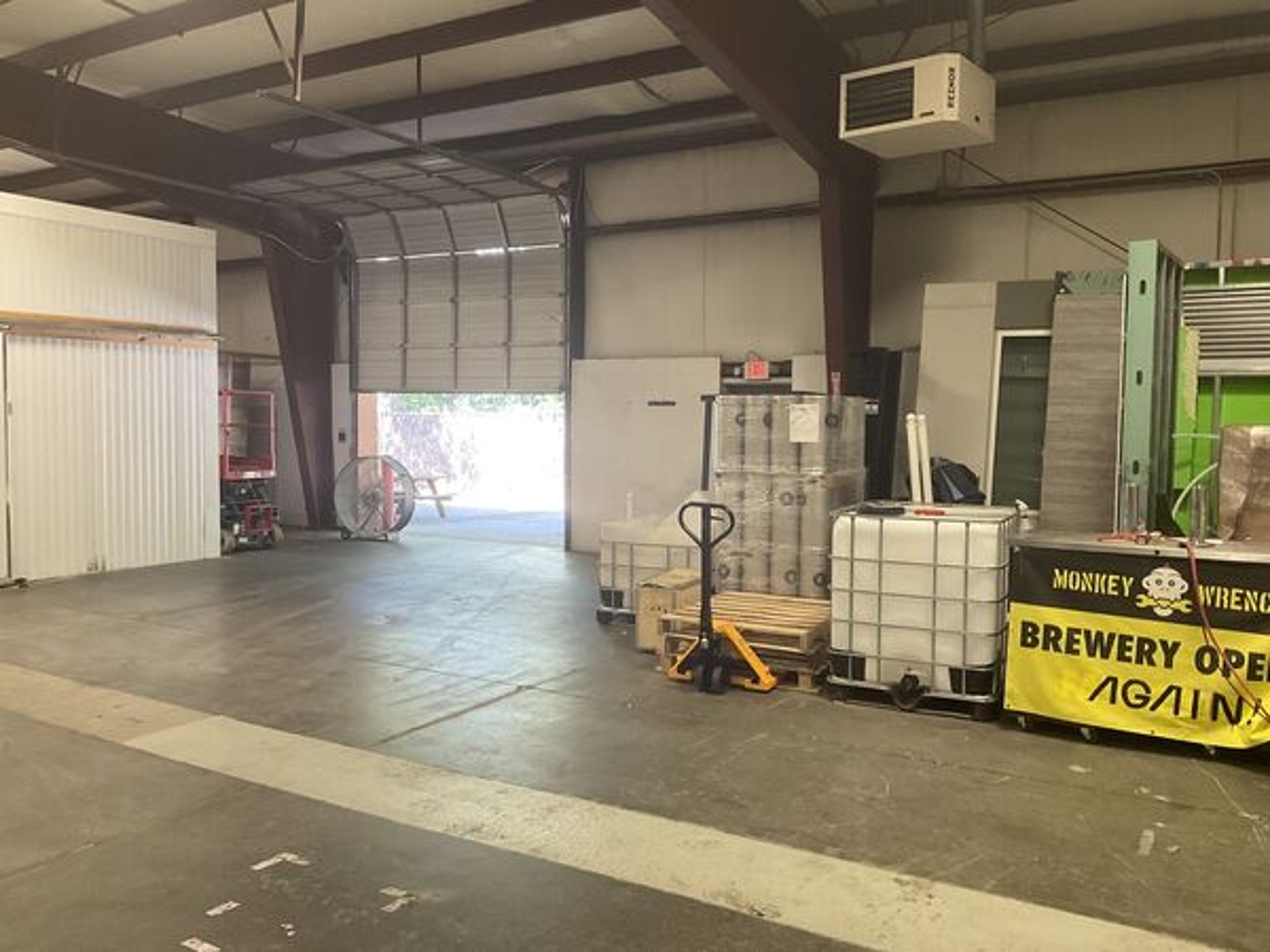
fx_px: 1064
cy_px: 476
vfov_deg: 48.2
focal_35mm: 29
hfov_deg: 61.7
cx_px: 635
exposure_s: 1/60
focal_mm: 3
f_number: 1.8
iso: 125
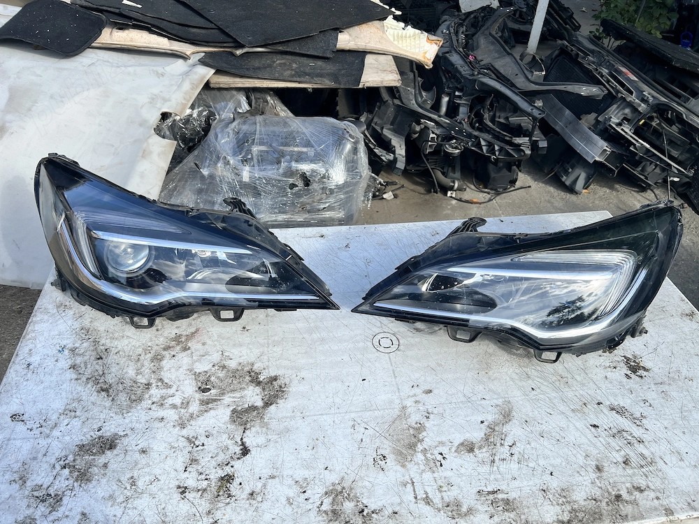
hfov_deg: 67.3
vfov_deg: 53.1
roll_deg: -3.0
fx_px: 525
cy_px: 262
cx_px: 350
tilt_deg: -39.6
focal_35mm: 26
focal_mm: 5.7
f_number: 1.5
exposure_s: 1/1724
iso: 50
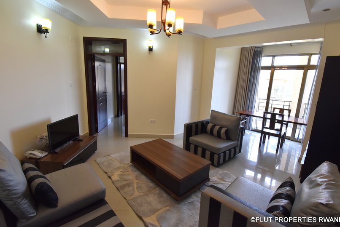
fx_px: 151
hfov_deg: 96.6
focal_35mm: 16
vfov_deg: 73.8
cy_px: 110
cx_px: 175
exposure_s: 1/80
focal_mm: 10
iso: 800
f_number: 8
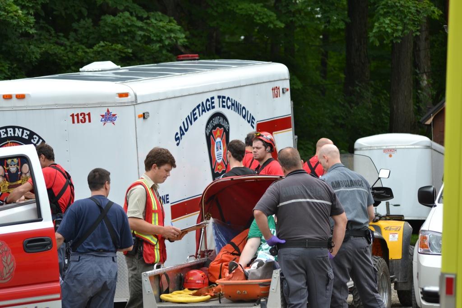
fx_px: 1829
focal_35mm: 142
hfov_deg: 14.4
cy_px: 154
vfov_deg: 9.6
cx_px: 231
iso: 200
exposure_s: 1/320
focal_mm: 95
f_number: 4.5
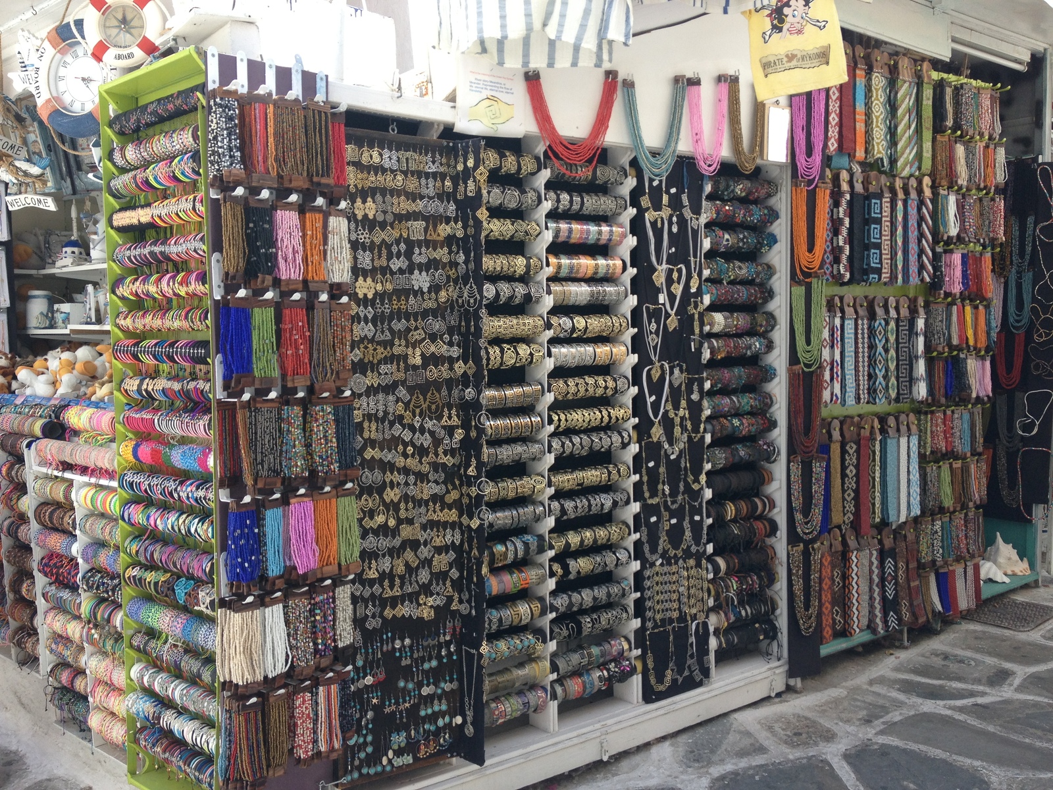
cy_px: 395
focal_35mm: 35
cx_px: 526
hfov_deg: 52.6
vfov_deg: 40.7
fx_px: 1065
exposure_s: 1/345
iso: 50
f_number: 2.4
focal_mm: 4.28
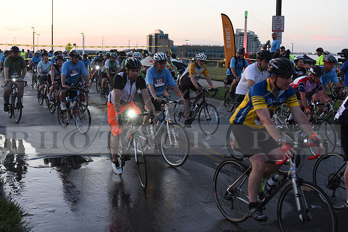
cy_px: 116
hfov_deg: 39.6
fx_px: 483
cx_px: 174
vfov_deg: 27.0
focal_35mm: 50
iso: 2500
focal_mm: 50
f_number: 3.2
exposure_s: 1/400
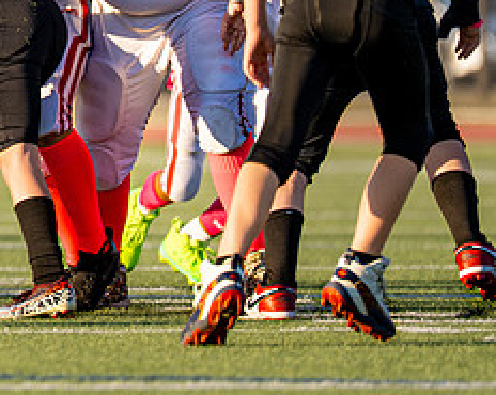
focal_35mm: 755
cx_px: -221
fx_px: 11069
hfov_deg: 2.6
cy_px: -3
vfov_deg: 2.0
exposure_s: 1/1250
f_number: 2.8
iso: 100
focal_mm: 200
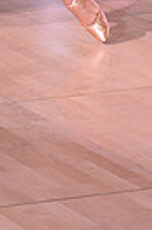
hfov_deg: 4.4
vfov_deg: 6.5
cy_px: -244
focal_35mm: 306
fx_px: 1948
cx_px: -155
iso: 2000
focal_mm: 70
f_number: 4.5
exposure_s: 1/250
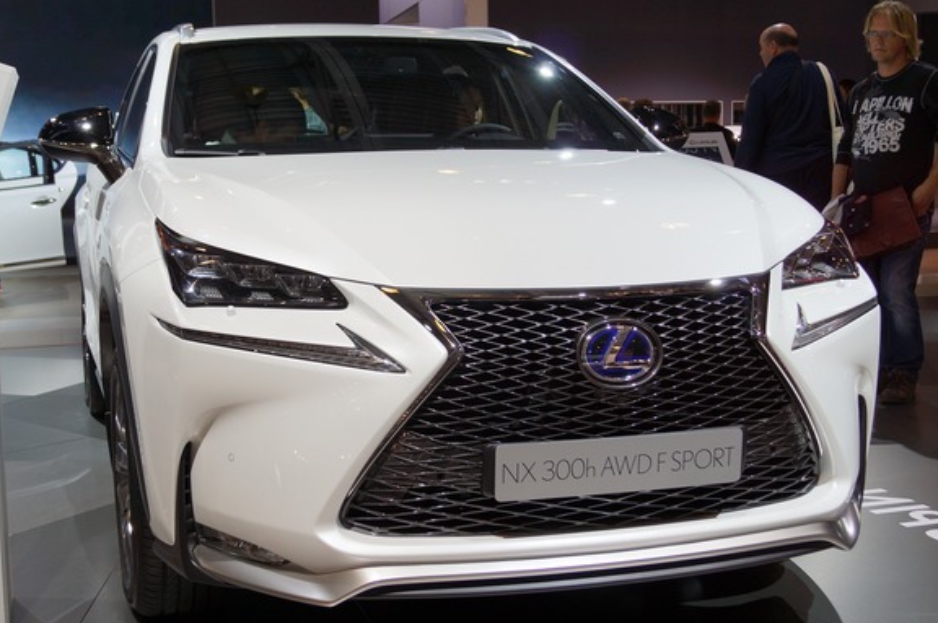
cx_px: 425
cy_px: 320
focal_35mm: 50
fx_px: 1302
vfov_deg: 26.9
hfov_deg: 39.6
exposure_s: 1/80
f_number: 4.5
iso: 100
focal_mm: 24
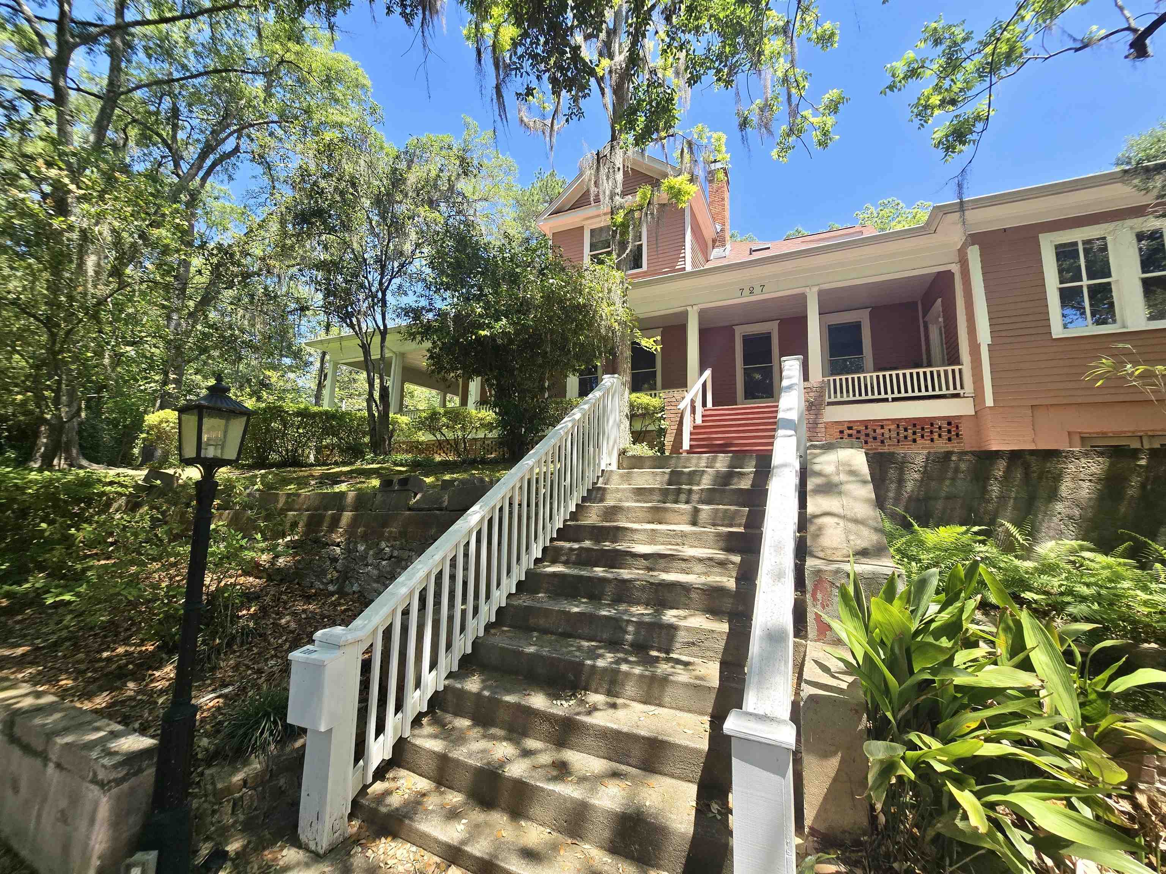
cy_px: 437
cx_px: 583
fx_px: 438
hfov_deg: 106.2
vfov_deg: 89.9
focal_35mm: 13
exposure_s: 1/703
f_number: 2.2
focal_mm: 2.2
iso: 50
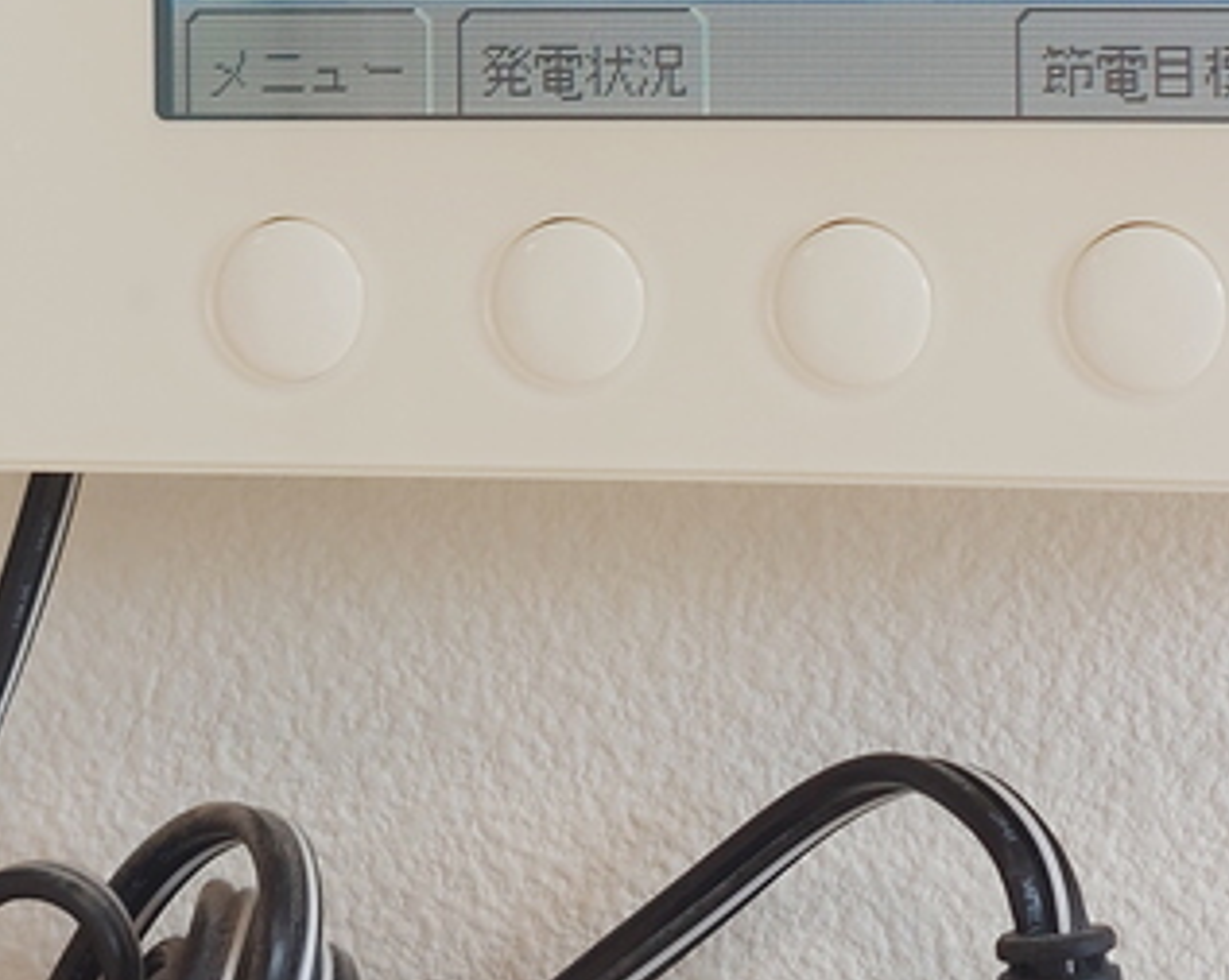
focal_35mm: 71
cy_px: -186
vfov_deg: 20.2
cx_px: 989
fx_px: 2580
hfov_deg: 26.3
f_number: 1.8
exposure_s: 1/60
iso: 40
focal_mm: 5.23
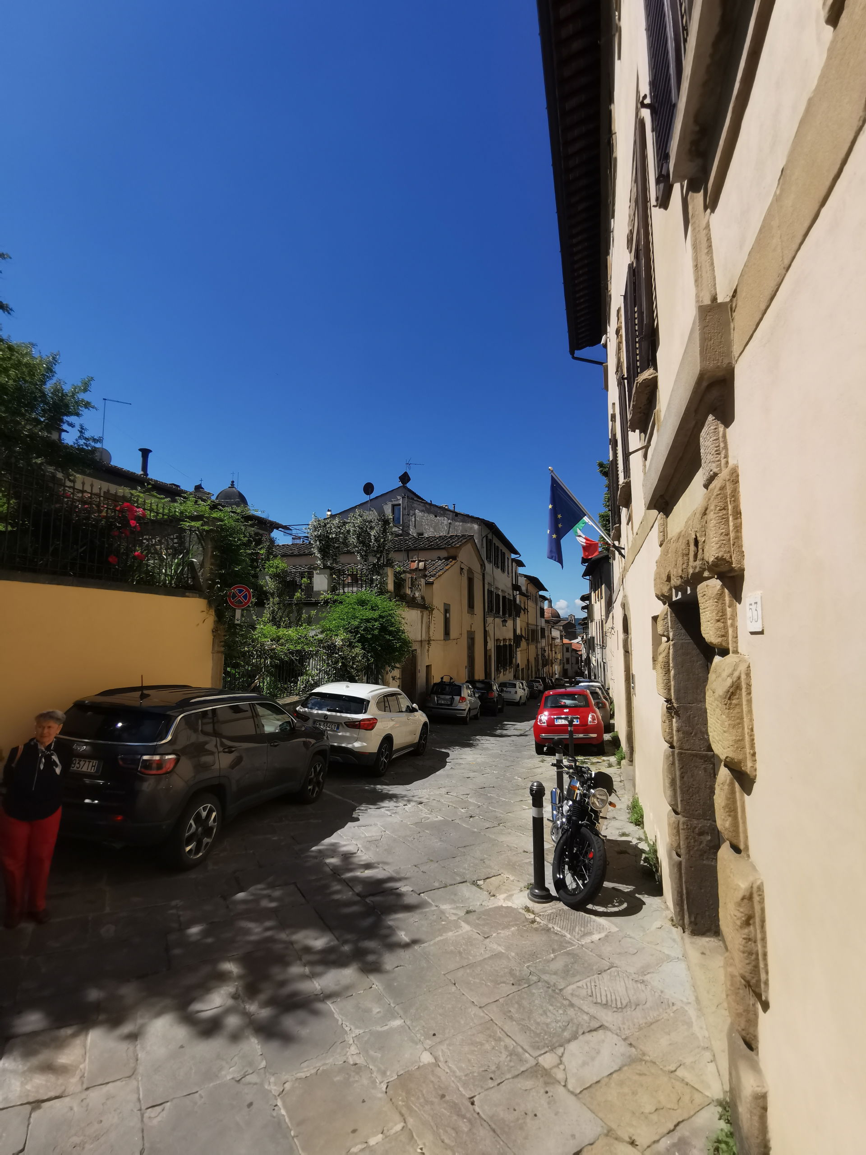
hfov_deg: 78.1
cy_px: 578
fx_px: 534
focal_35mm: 16
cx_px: 433
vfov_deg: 94.5
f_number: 2.2
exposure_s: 1/1401
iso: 50
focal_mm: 2.35
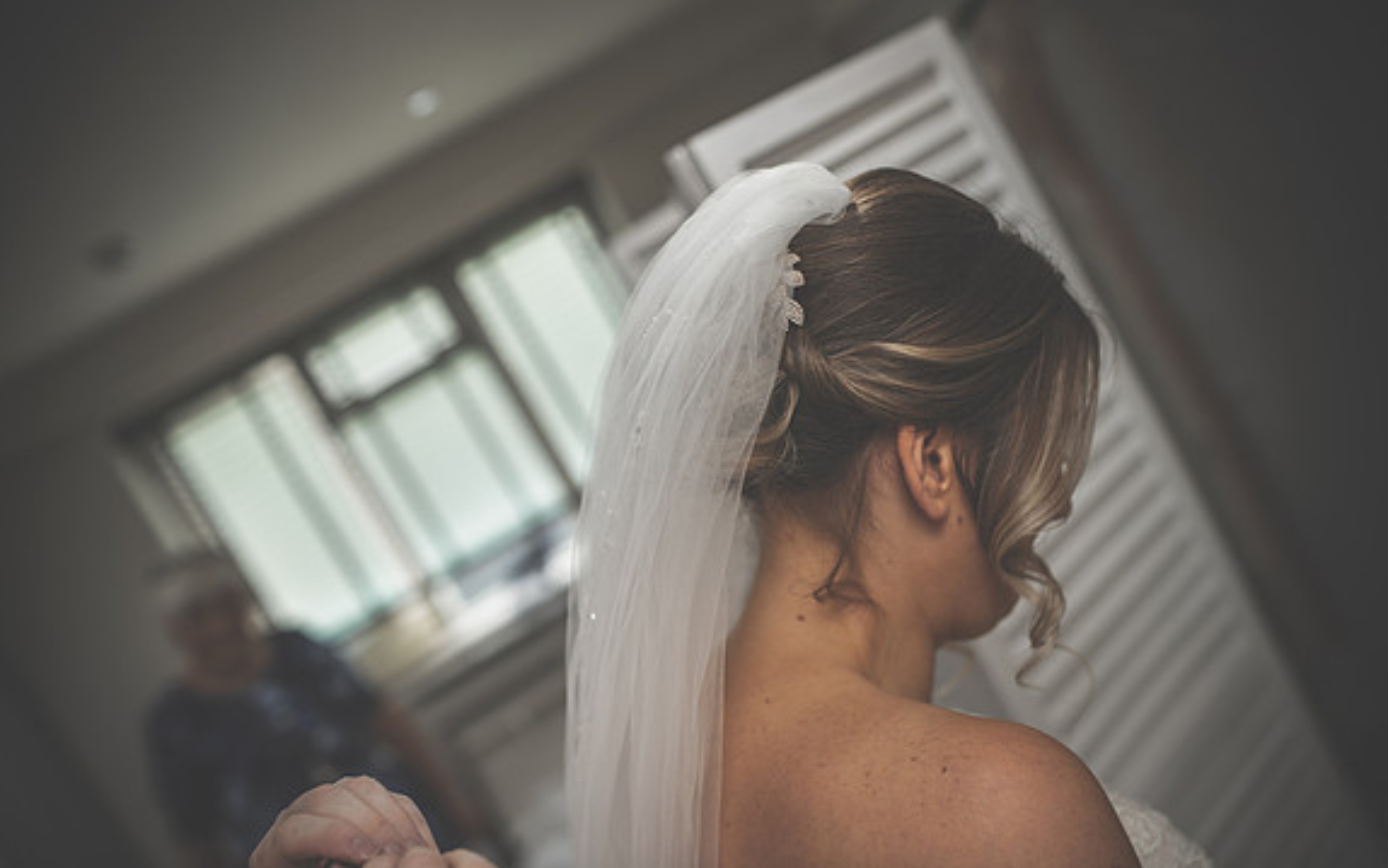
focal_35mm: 36
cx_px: 696
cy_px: 416
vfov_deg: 35.3
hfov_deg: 54.0
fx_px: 1362
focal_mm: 35
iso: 250
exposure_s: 1/125
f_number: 2.5
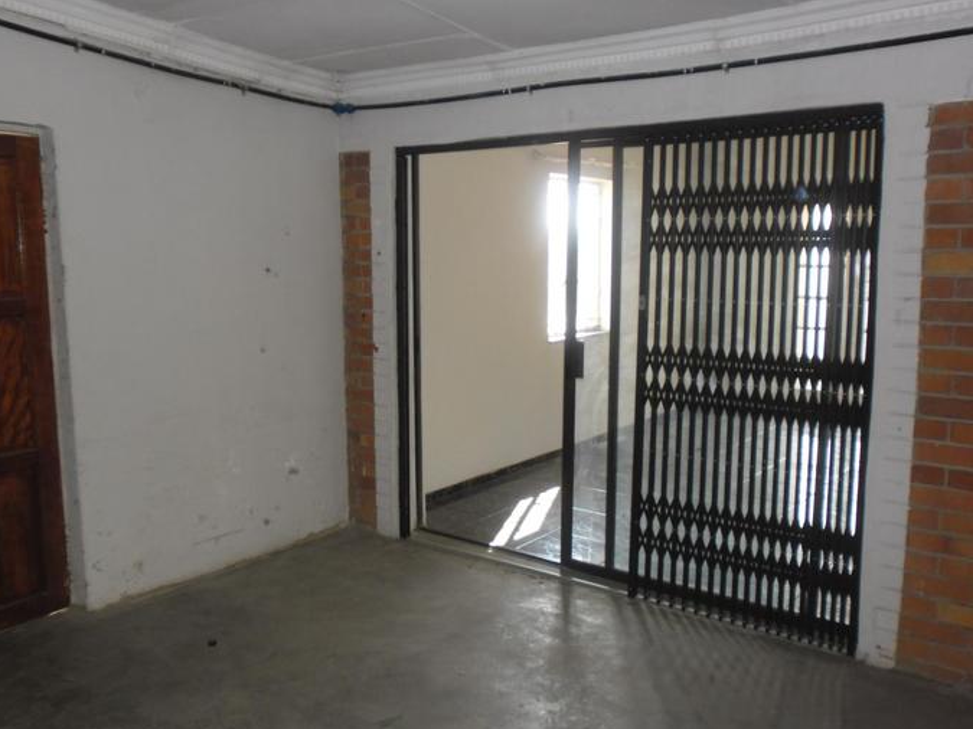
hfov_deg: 56.8
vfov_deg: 44.1
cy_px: 385
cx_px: 454
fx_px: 899
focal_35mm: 32
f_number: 2.9
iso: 100
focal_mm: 4.8
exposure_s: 1/45
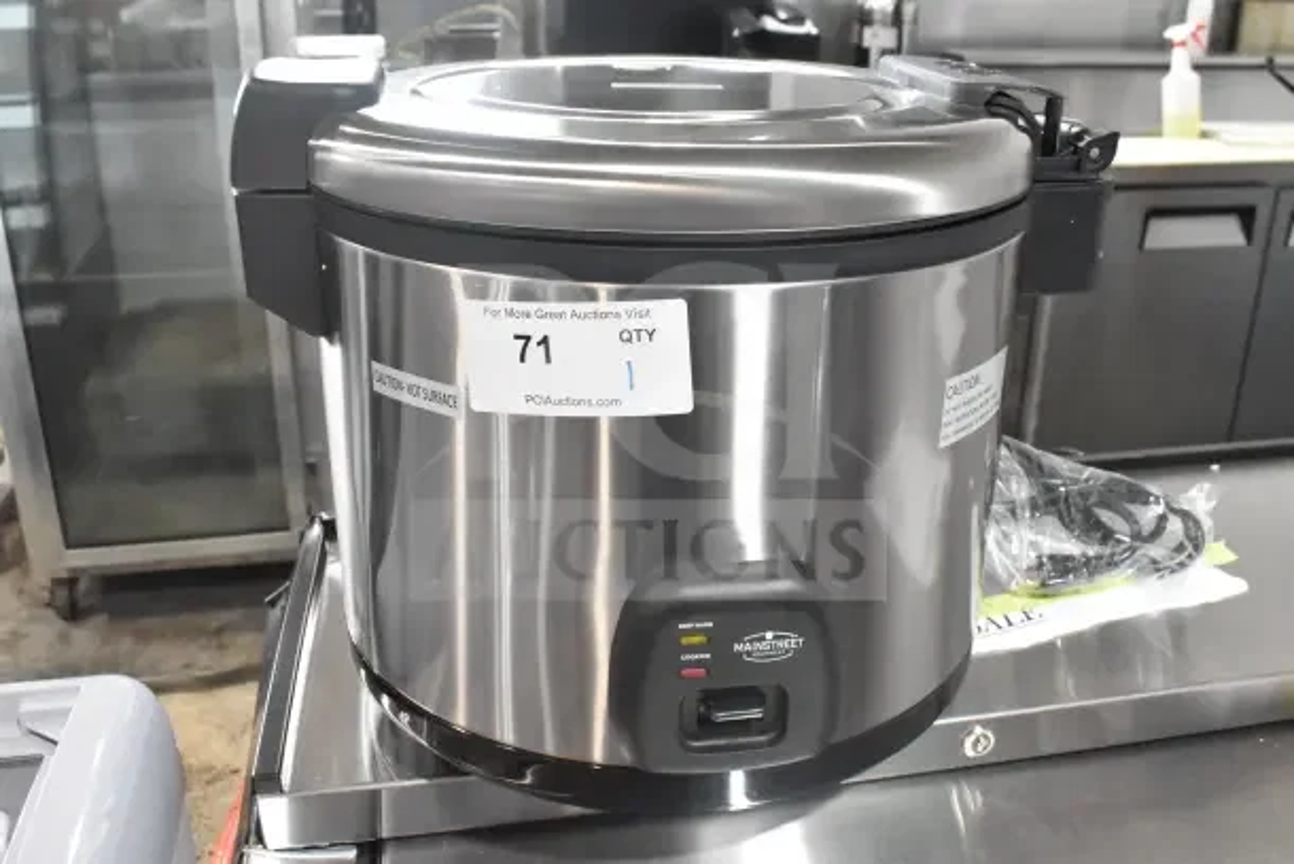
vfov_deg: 40.0
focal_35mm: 33
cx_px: 647
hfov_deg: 57.2
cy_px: 432
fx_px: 1186
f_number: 7.1
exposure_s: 1/200
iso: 6400
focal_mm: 22
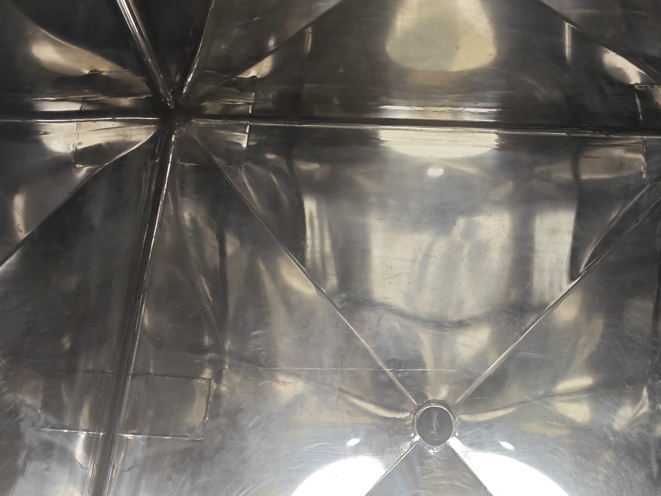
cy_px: 253
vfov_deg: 31.5
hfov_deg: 41.1
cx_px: 384
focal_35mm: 46
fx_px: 878
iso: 50
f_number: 1.8
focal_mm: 5.43
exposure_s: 1/140
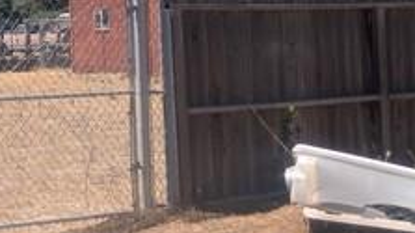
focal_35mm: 60
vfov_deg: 19.7
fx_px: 660
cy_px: 28
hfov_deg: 23.8
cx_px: -271
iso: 49
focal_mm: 2.02
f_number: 1.7
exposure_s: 1/2041
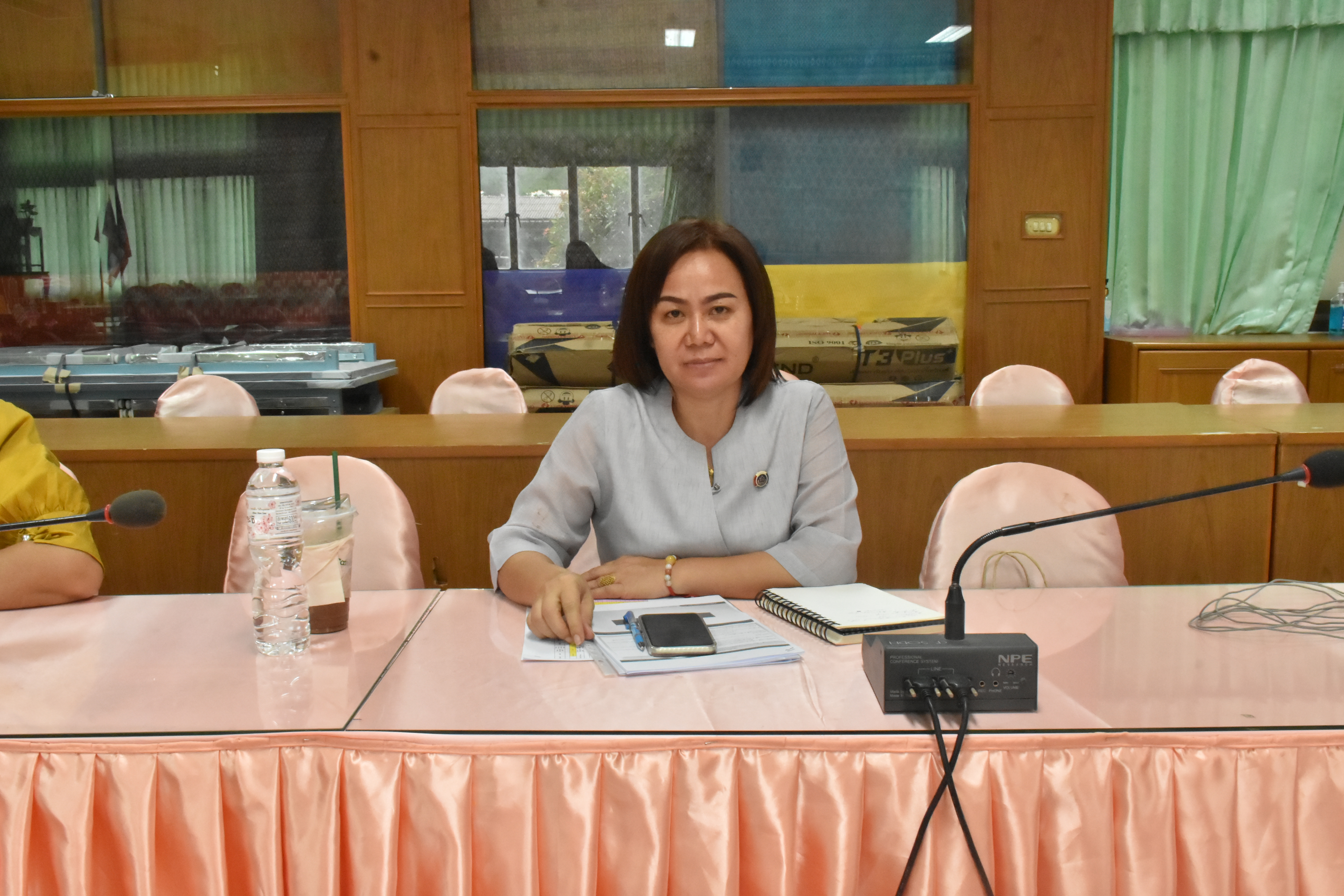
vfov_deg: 36.9
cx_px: 672
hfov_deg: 53.1
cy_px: 448
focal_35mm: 36
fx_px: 1344
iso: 3200
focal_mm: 24
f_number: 18
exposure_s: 1/30
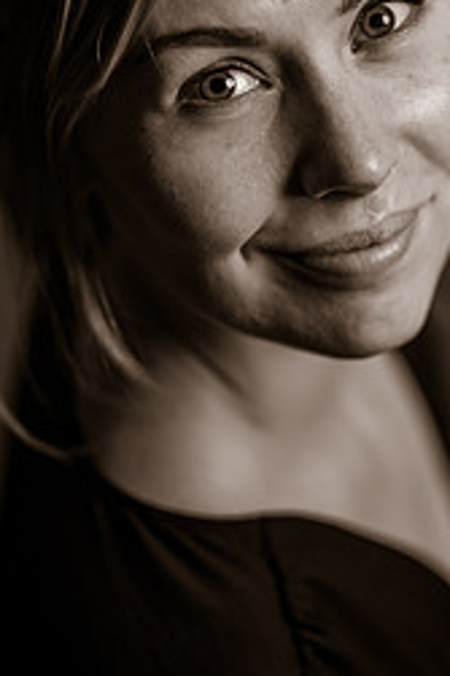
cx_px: 335
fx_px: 3530
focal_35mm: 188
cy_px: 253
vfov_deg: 10.9
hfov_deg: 7.3
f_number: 2
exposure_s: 1/250
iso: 100
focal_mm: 105
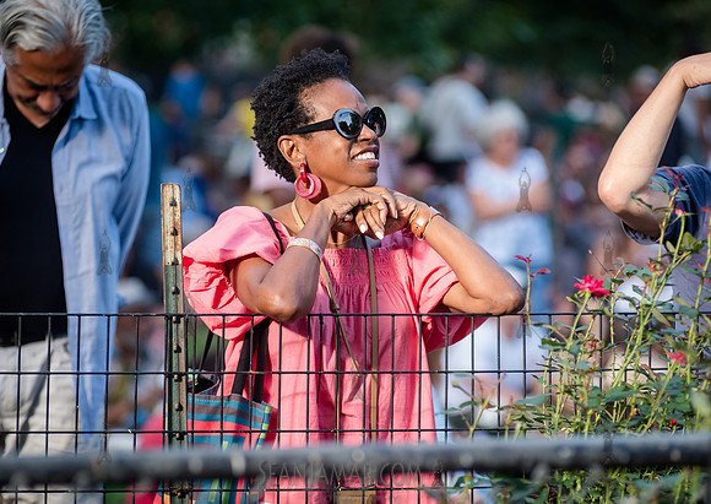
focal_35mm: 198
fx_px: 3982
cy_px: 288
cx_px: 333
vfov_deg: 7.2
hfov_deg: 10.2
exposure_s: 1/500
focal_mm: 155
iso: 800
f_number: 3.5
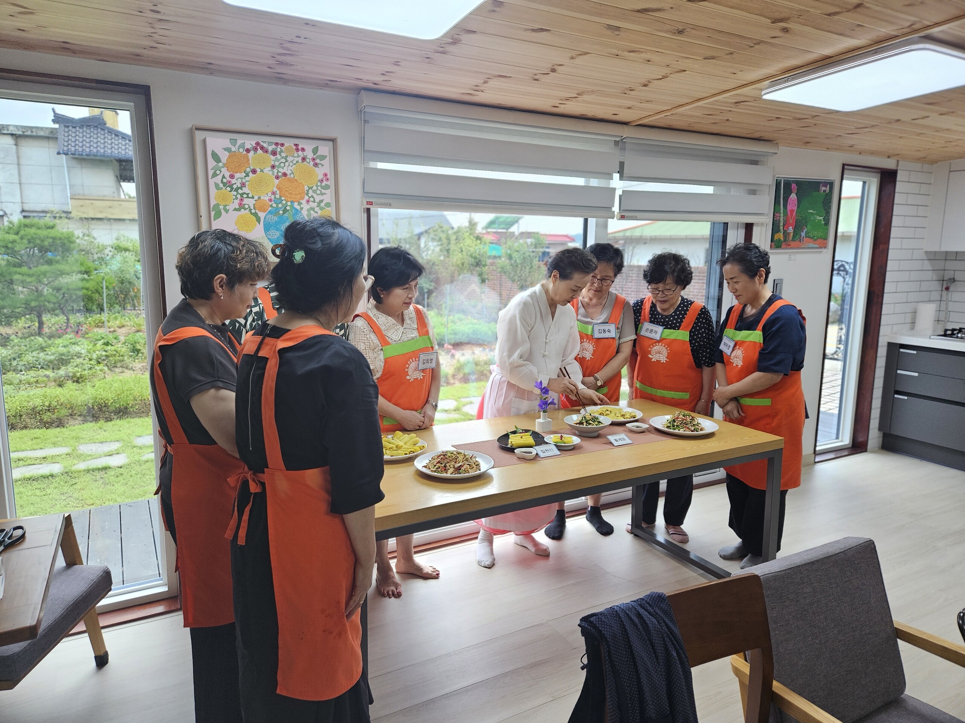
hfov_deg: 73.9
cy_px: 362
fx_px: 641
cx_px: 482
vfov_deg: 58.9
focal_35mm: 23
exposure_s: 1/120
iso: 50
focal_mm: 5.4
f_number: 1.8
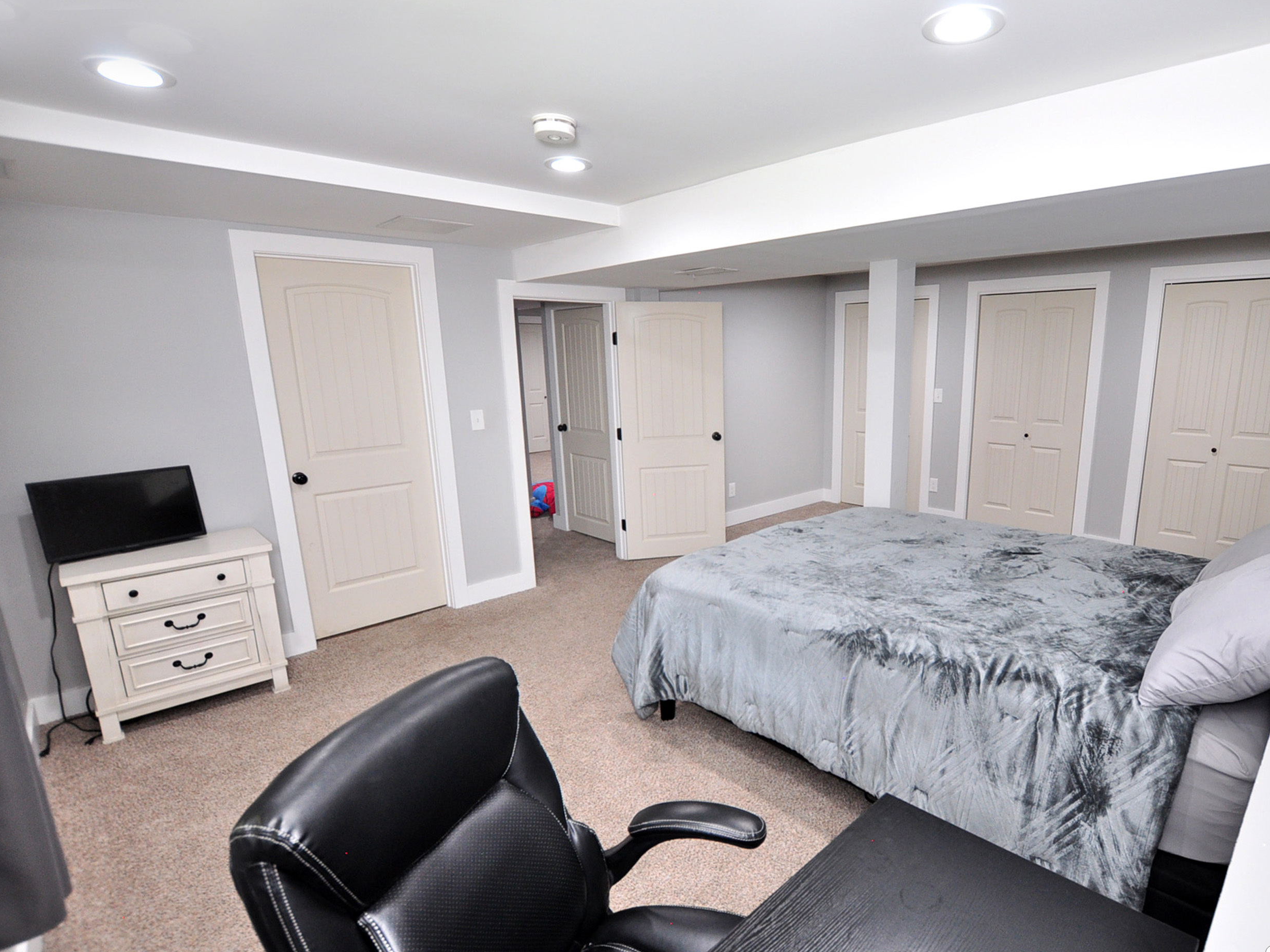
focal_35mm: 17
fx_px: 624
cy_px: 488
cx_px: 739
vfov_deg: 74.7
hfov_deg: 90.2
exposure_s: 1/40
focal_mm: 10
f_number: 4.5
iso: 640
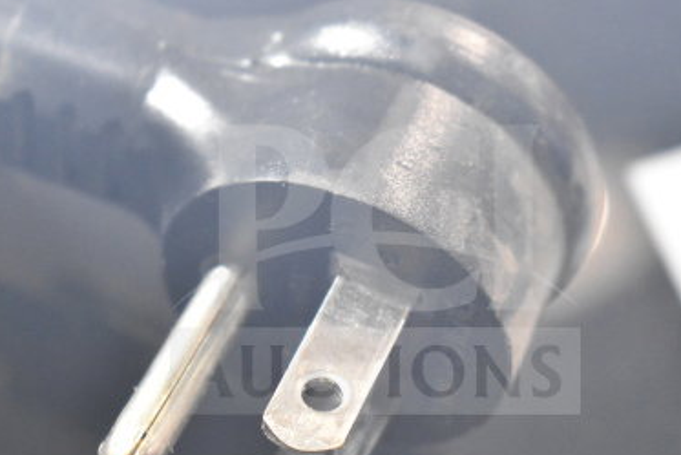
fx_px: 2551
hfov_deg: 15.2
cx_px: 374
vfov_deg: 10.2
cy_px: 270
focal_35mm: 135
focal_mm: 55
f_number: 5.6
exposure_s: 1/100
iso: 6400
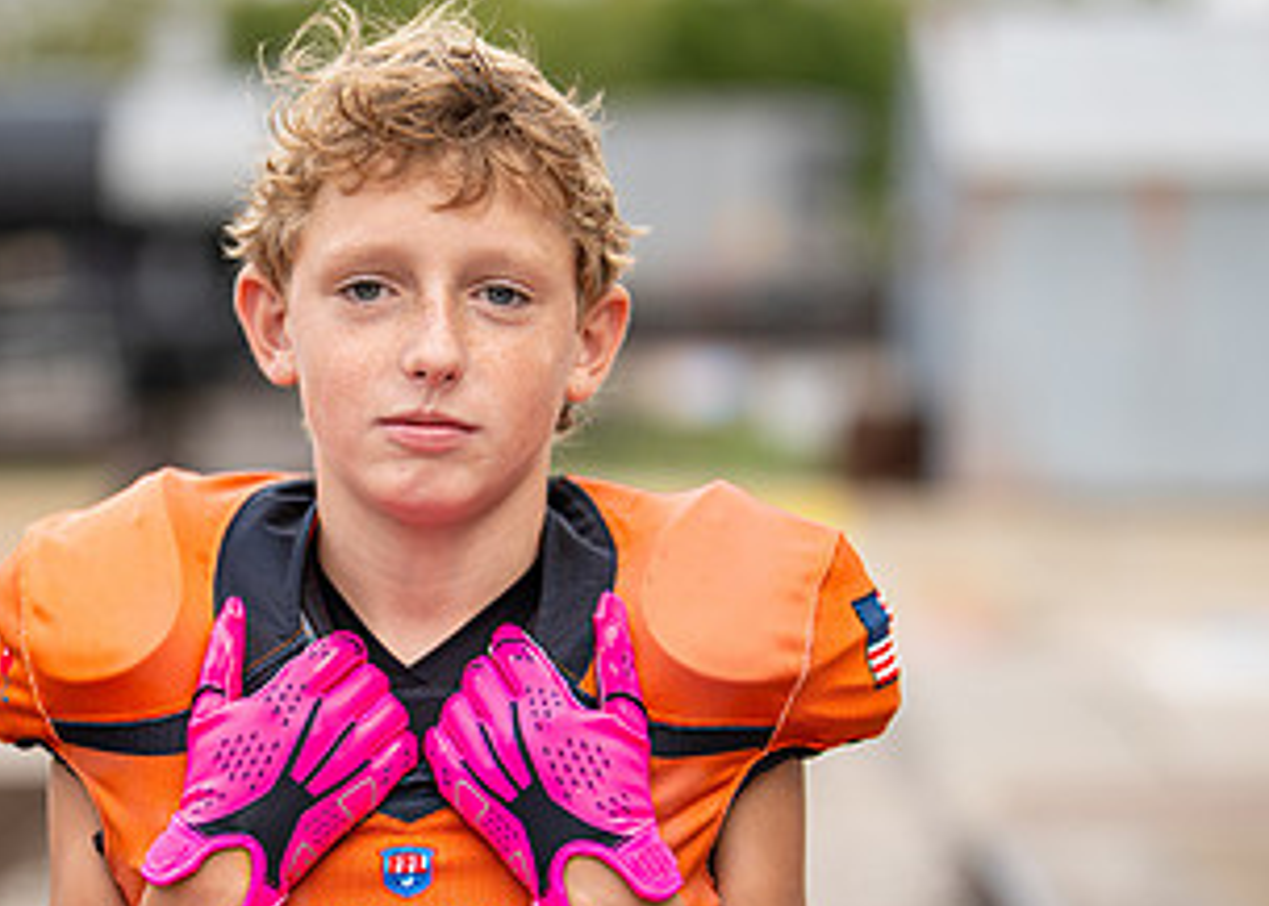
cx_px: 489
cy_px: 583
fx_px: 3855
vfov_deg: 13.4
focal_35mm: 107
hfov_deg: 18.7
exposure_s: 1/800
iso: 100
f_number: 1.2
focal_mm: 50
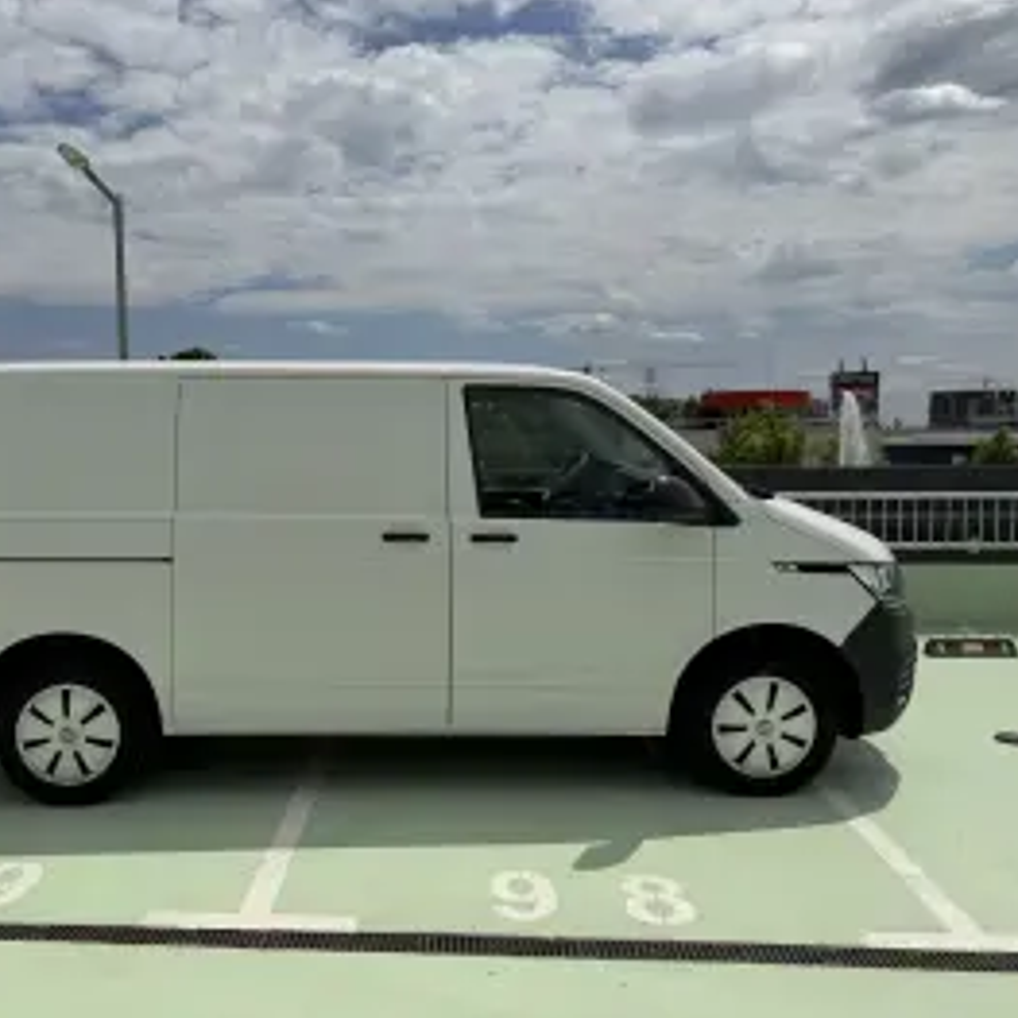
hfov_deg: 55.1
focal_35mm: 29
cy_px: 503
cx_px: 395
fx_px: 965
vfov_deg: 55.6
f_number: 1.78
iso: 80
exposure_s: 1/17544
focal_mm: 6.76
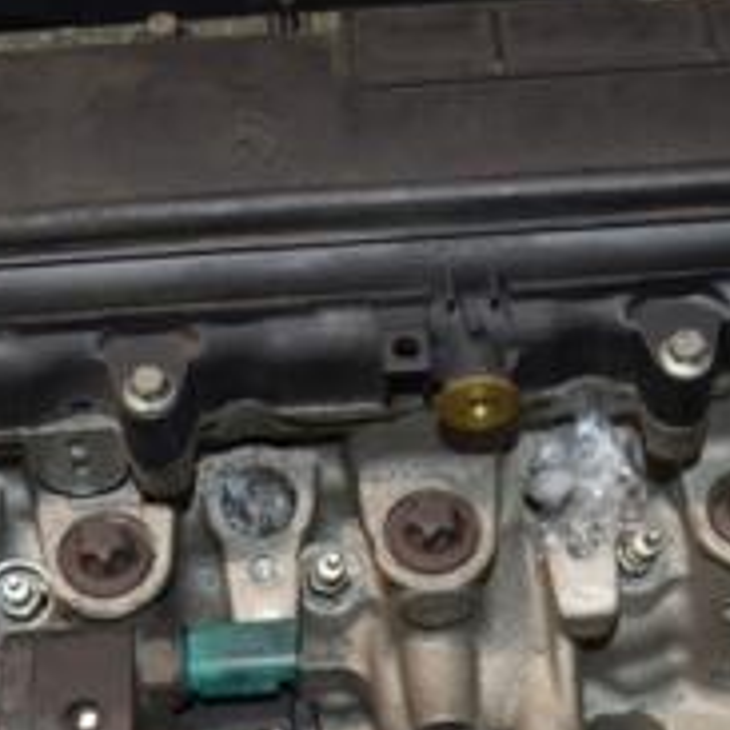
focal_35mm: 92
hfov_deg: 18.9
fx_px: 2195
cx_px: 439
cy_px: 682
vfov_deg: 18.5
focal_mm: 22
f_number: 5
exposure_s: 1/60
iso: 800
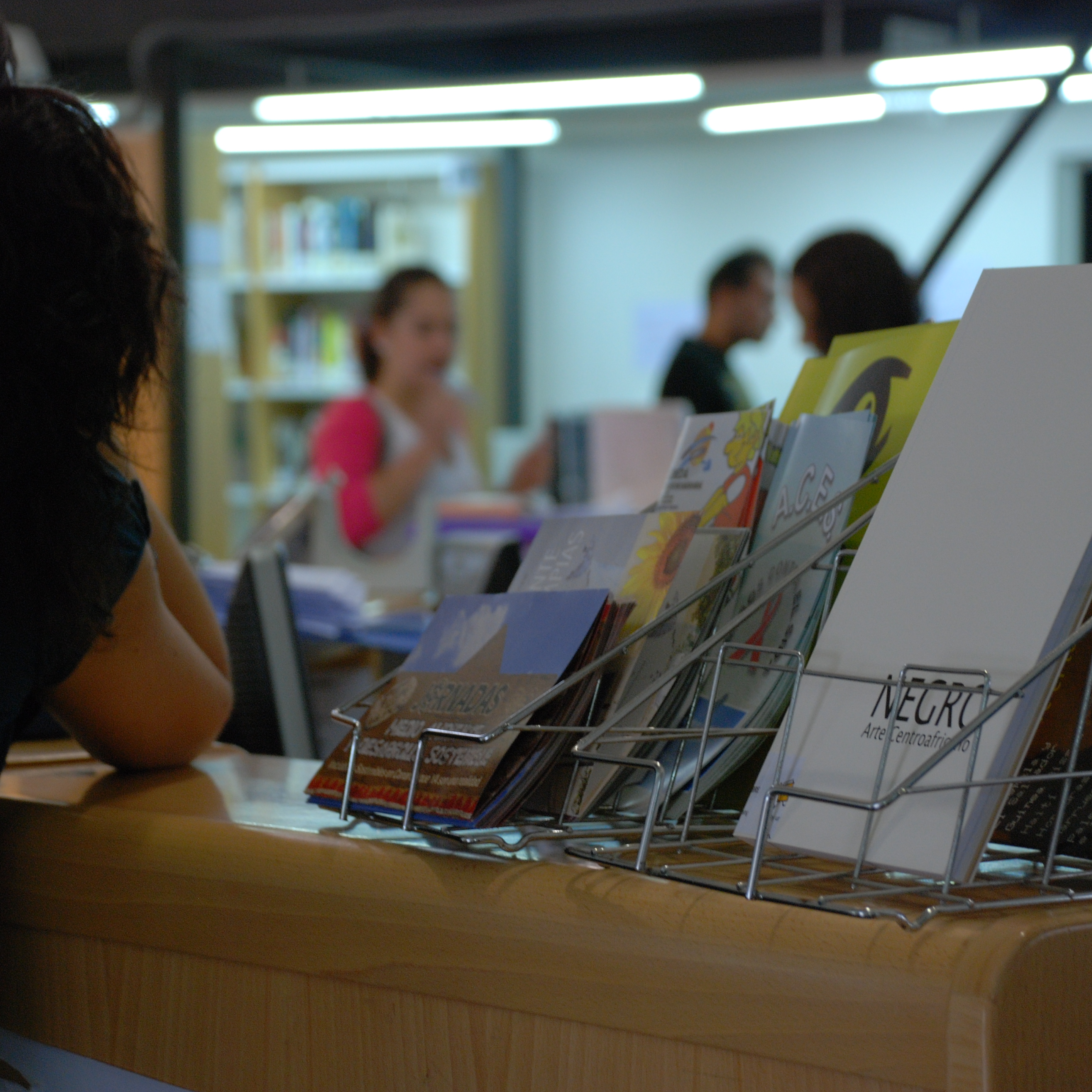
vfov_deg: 15.7
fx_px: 3962
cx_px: 570
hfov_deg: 15.7
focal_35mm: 111
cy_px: 544
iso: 400
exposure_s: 1/13
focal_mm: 58
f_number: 5.3
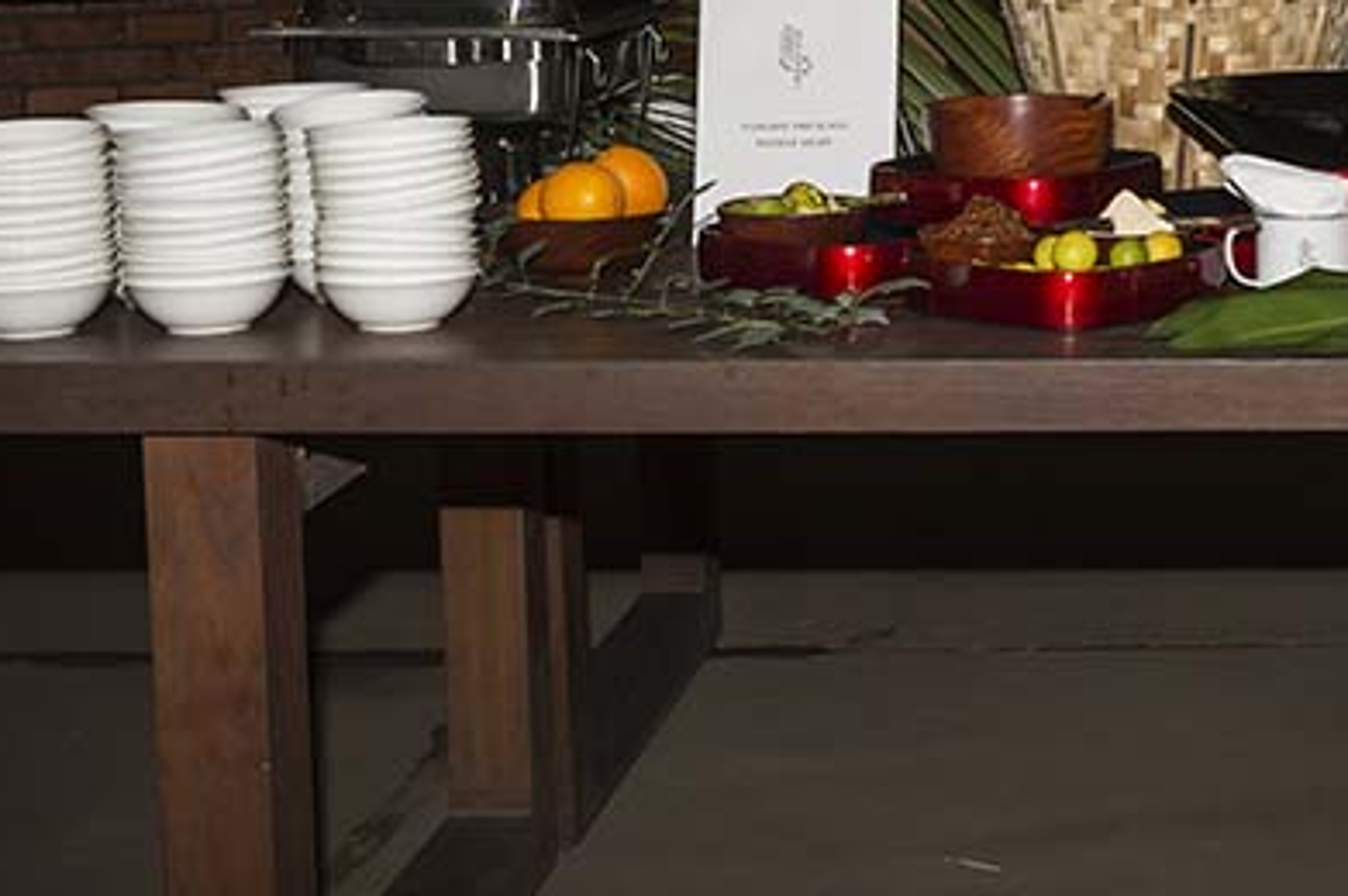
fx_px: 2207
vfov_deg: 22.7
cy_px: 205
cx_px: 1138
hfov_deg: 32.7
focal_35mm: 59
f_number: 8
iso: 400
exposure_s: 1/60
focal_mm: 24
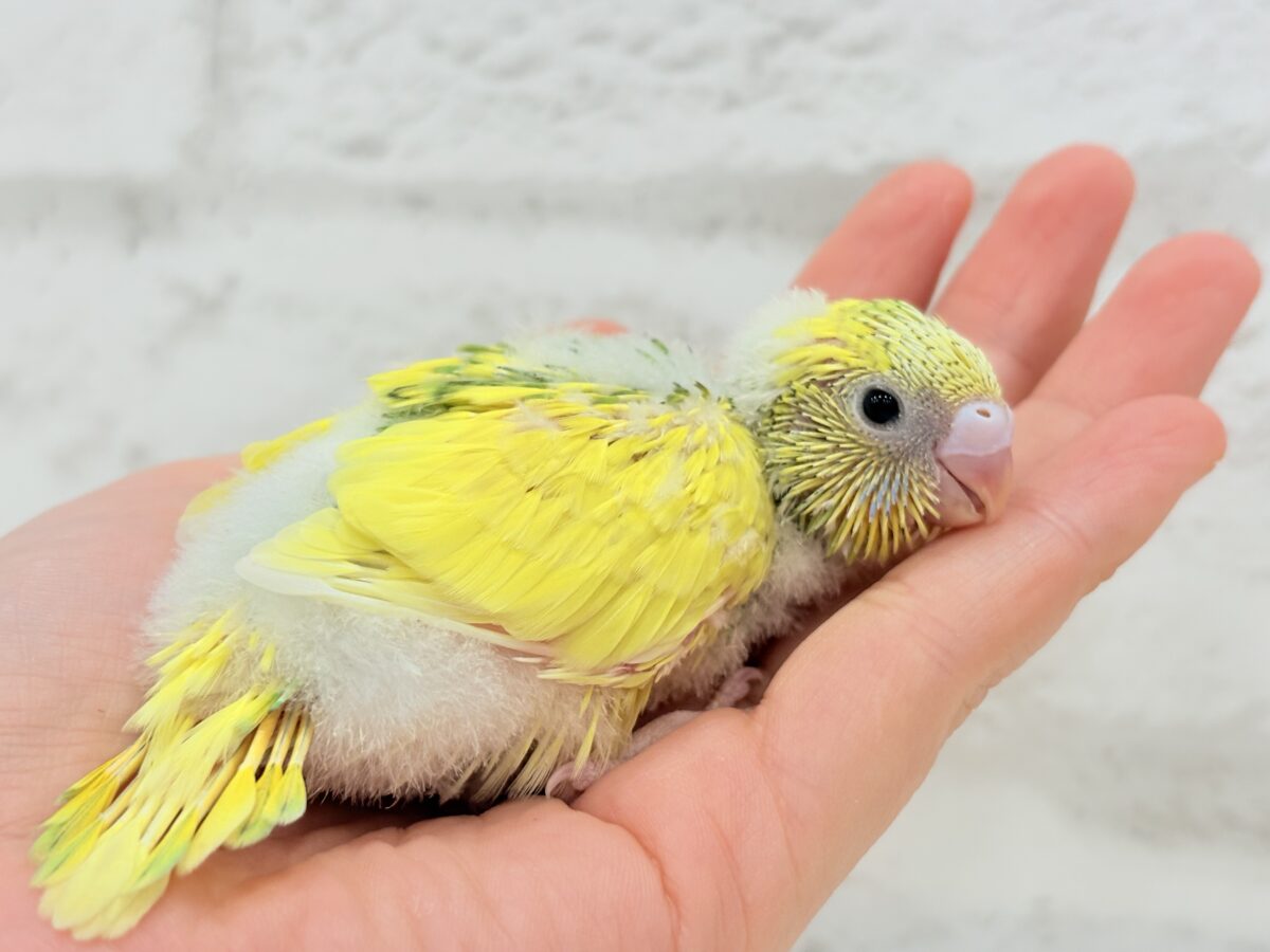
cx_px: 635
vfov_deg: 28.0
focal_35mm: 52
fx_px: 1908
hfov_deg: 36.8
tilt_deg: -2.4
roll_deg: -0.6
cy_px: 476
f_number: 1.6
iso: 64
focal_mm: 5.96
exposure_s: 1/100
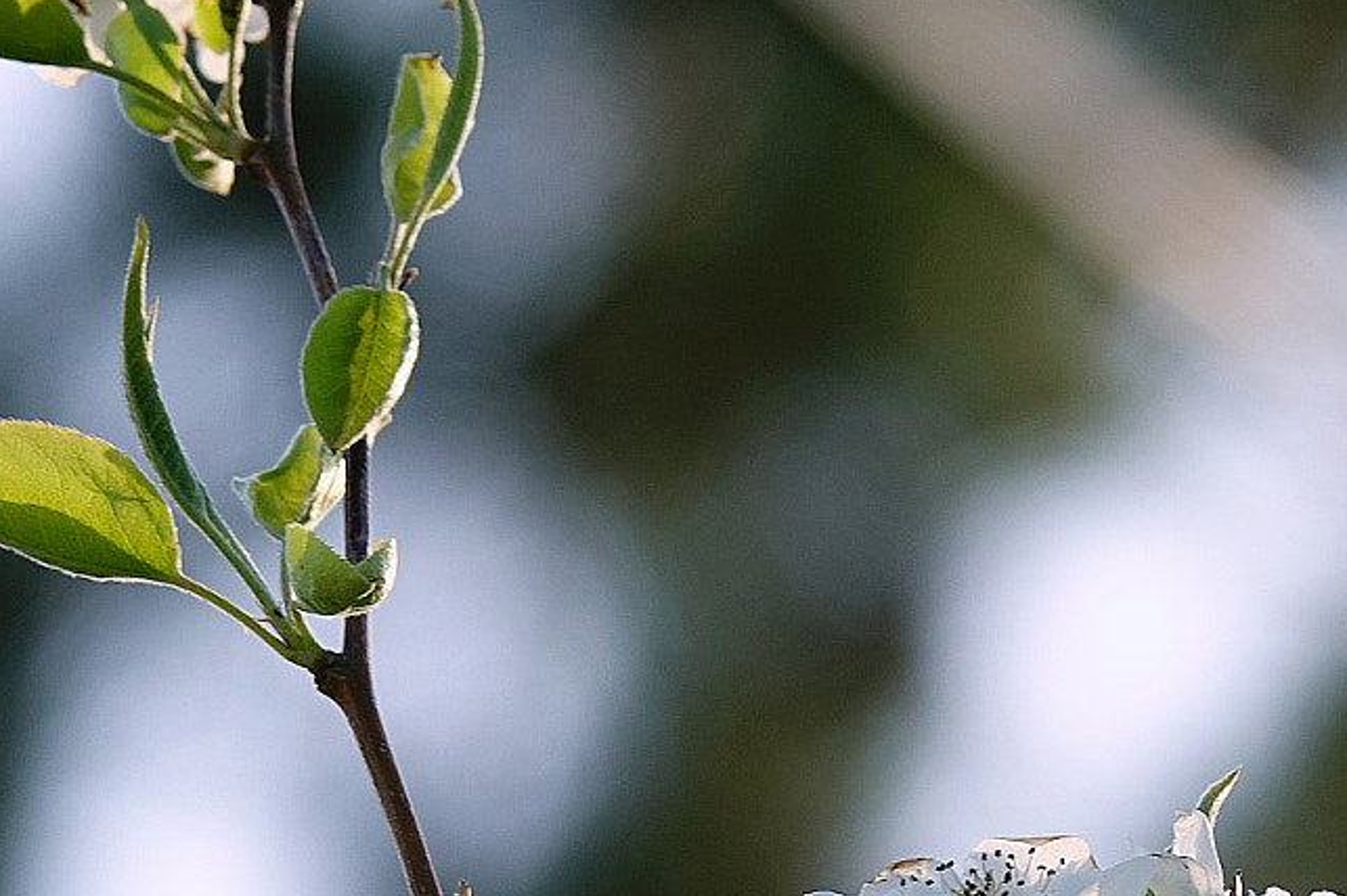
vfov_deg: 1.4
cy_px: 1074
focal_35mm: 996
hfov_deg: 2.1
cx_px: 1167
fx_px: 37246
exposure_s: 1/250
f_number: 4
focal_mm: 146.76
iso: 100
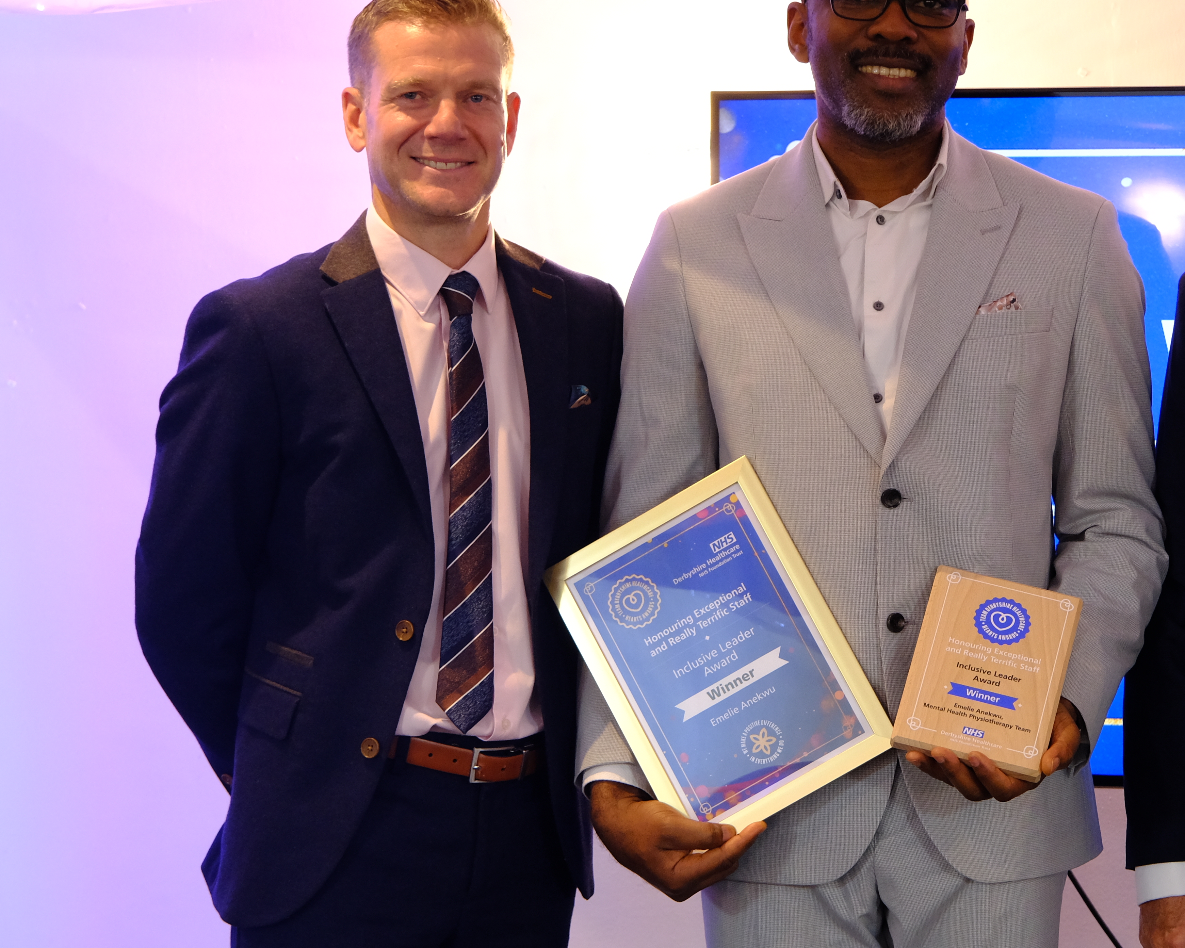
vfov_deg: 20.7
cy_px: 505
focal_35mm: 74
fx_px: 2595
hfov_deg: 25.5
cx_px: 858
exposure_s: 1/42
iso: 1000
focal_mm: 29.2
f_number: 4
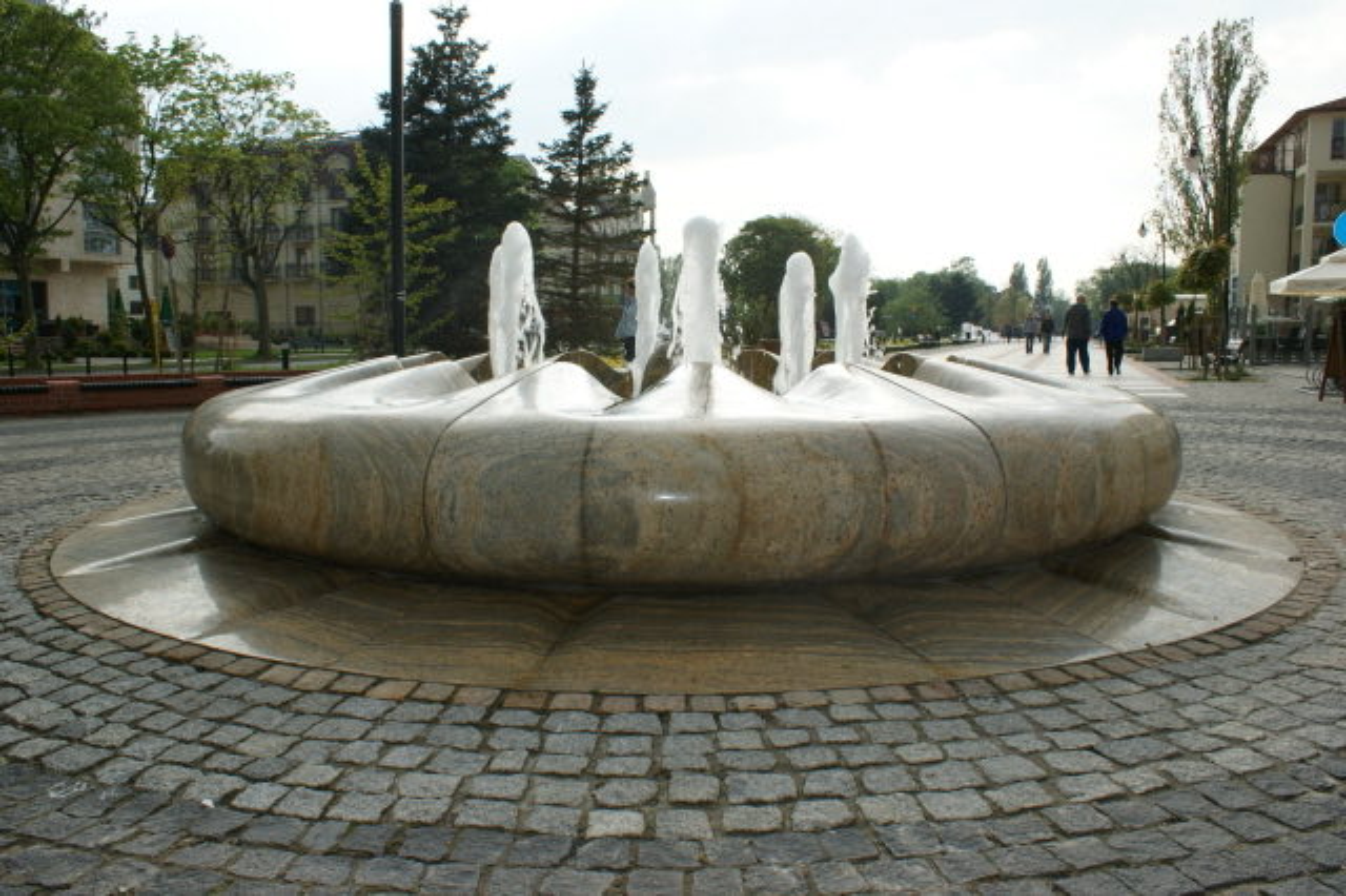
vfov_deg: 47.9
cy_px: 448
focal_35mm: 27
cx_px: 673
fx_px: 1009
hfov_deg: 67.4
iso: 100
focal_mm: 18
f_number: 10
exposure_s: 1/80
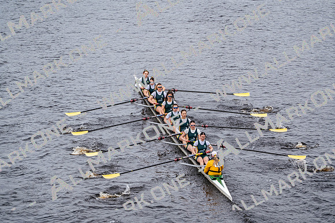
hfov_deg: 10.3
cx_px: 168
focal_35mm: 200
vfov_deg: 6.9
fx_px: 1861
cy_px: 112
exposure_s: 1/2000
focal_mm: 200
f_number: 2.8
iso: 200
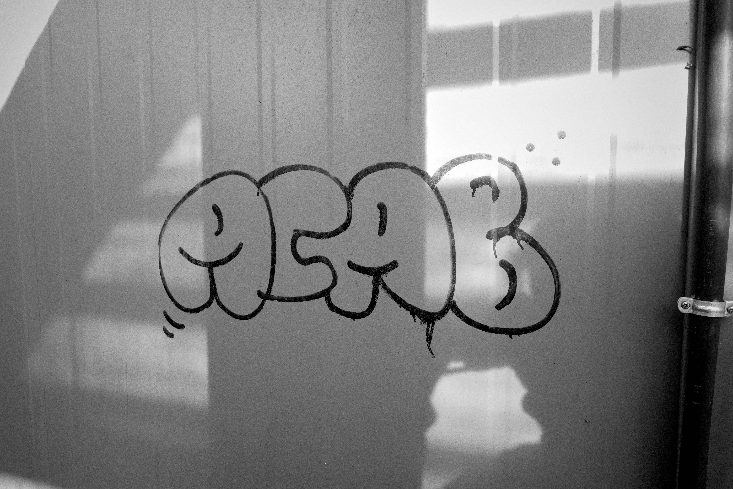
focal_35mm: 28
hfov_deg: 65.5
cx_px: 366
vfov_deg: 46.4
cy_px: 244
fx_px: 570
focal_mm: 18.3
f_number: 8
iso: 2000
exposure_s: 1/250
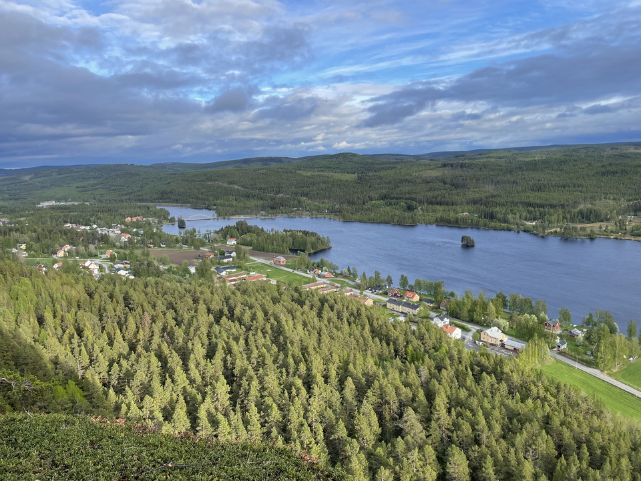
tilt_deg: -9.9
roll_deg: +2.4
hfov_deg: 67.3
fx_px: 481
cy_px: 240
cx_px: 320
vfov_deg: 53.1
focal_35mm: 26
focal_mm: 4.2
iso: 32
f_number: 1.6
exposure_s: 1/1435
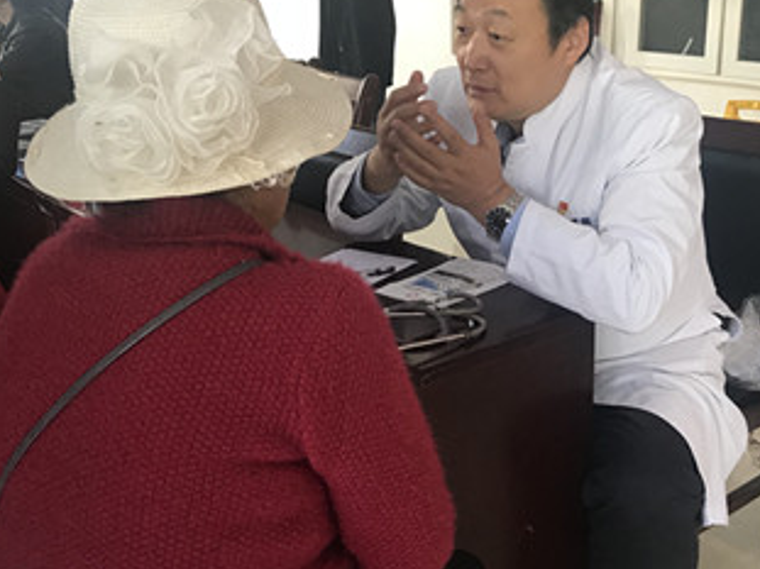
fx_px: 988
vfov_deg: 32.1
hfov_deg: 42.0
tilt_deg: -21.1
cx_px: 442
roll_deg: +0.9
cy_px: 343
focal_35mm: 45
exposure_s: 1/33
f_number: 1.8
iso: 40
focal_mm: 3.99
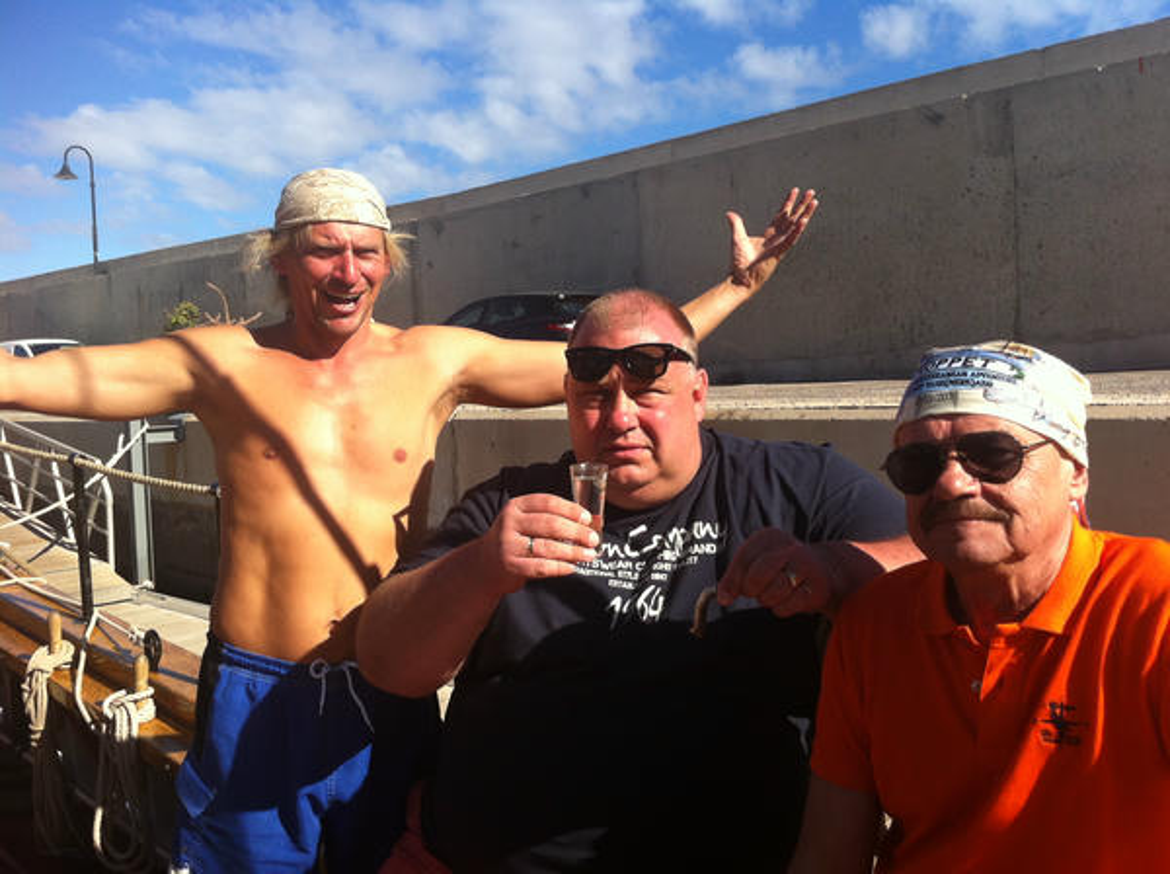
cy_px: 437
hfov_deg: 52.7
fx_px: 1181
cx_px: 585
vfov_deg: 40.6
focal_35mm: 35
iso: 80
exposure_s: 1/914
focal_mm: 3.85
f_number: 2.8
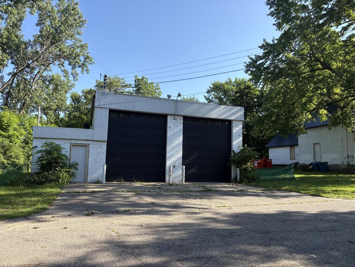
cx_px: 178
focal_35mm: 26
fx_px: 267
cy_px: 134
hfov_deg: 67.3
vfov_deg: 53.1
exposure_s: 1/1337
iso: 50
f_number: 1.6
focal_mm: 5.96
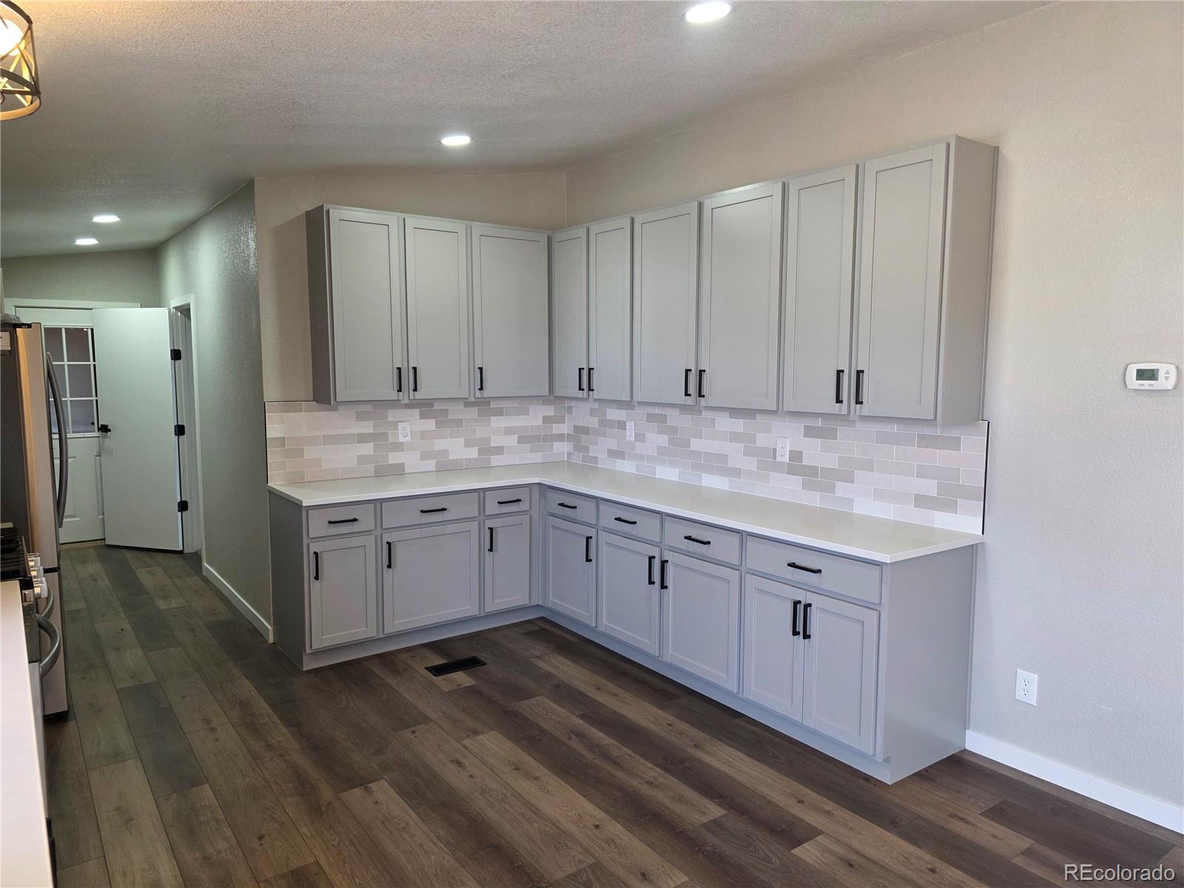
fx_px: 787
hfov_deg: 73.9
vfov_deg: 58.9
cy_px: 444
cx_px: 592
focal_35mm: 23
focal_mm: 6.3
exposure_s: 1/120
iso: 200
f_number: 1.7
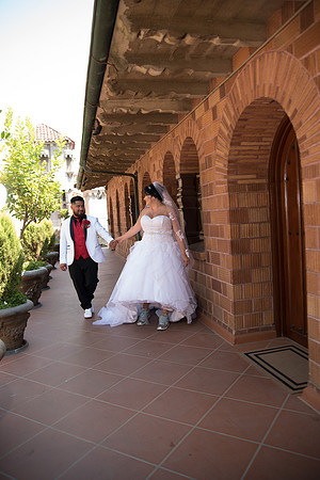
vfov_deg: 65.5
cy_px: 240
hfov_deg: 46.4
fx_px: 373
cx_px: 160
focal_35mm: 28
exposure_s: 1/80
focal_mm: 28
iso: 50
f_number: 4
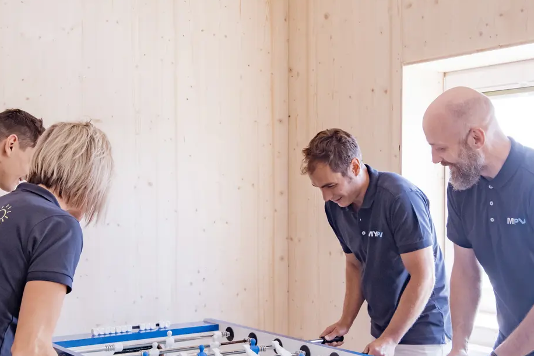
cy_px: 209
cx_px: 226
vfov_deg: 23.8
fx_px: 846
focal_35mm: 57
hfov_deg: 35.0
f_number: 6.3
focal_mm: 34
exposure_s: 1/125
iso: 500
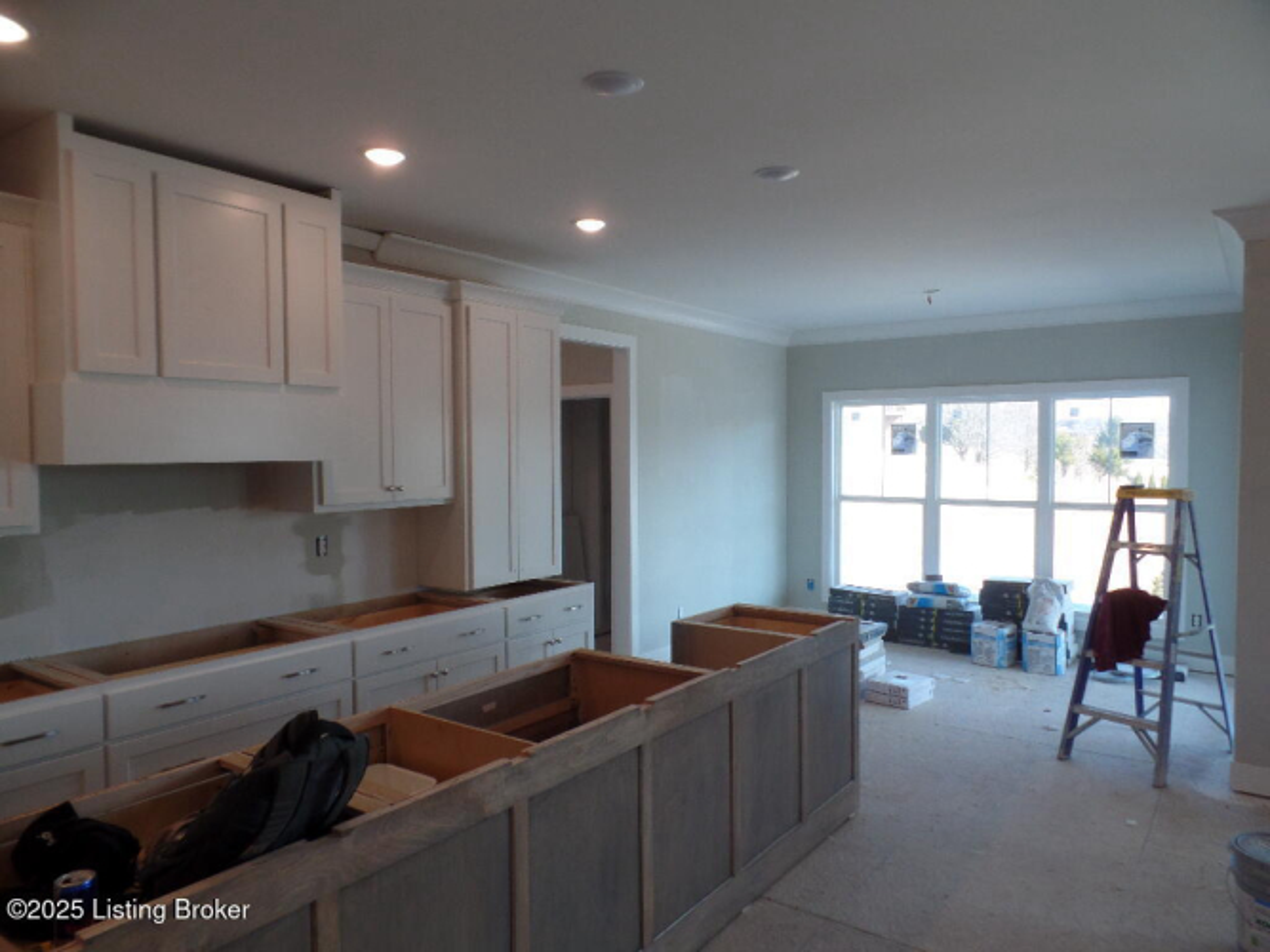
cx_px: 635
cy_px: 476
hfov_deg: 73.9
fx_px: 844
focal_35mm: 23
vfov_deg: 58.9
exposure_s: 1/60
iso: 100
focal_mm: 4.1
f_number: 3.5
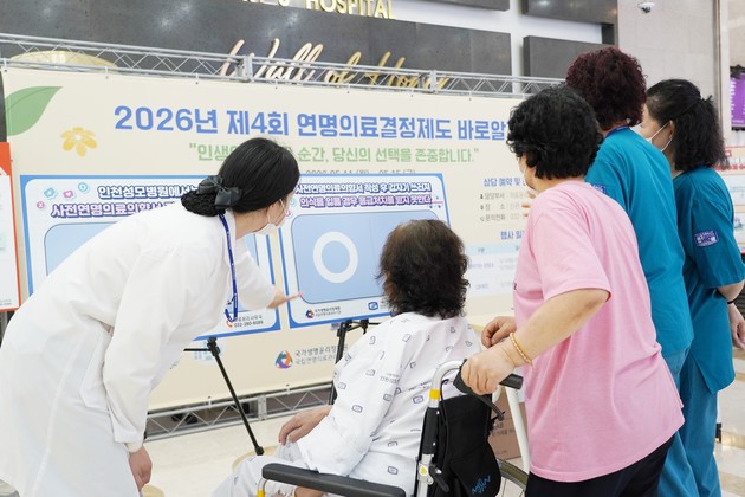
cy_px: 248
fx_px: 662
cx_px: 372
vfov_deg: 41.1
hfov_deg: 58.7
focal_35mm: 32
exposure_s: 1/160
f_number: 4
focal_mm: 32
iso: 400
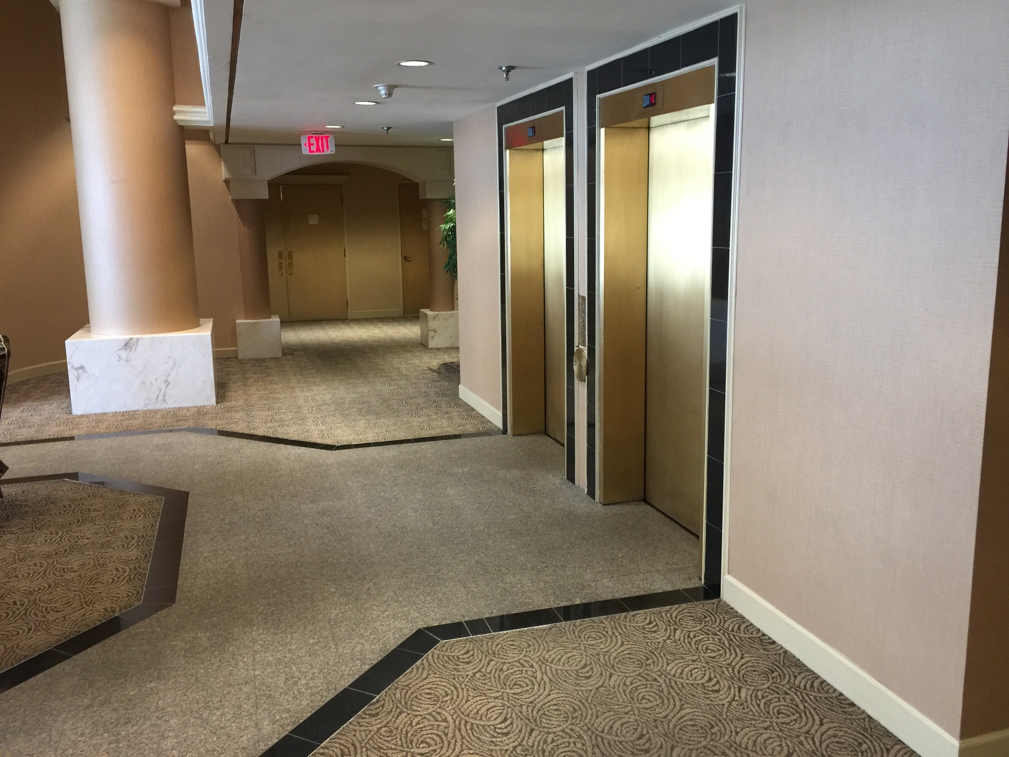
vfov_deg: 48.2
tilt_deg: -10.3
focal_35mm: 29
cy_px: 378
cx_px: 504
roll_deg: -0.2
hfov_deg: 61.7
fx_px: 845
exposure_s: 1/15
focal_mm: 4.15
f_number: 2.2
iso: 100
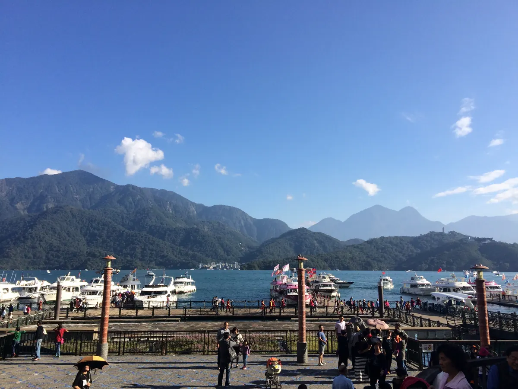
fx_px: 434
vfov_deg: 48.2
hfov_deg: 61.7
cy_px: 194
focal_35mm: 29
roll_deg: +0.8
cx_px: 259
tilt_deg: +9.5
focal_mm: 4.15
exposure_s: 1/2053
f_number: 2.2
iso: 32
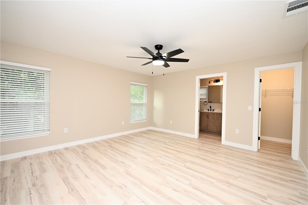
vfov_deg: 77.3
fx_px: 128
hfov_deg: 100.4
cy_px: 102
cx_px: 154
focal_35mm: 15
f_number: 4
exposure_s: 1/60
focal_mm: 15
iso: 360
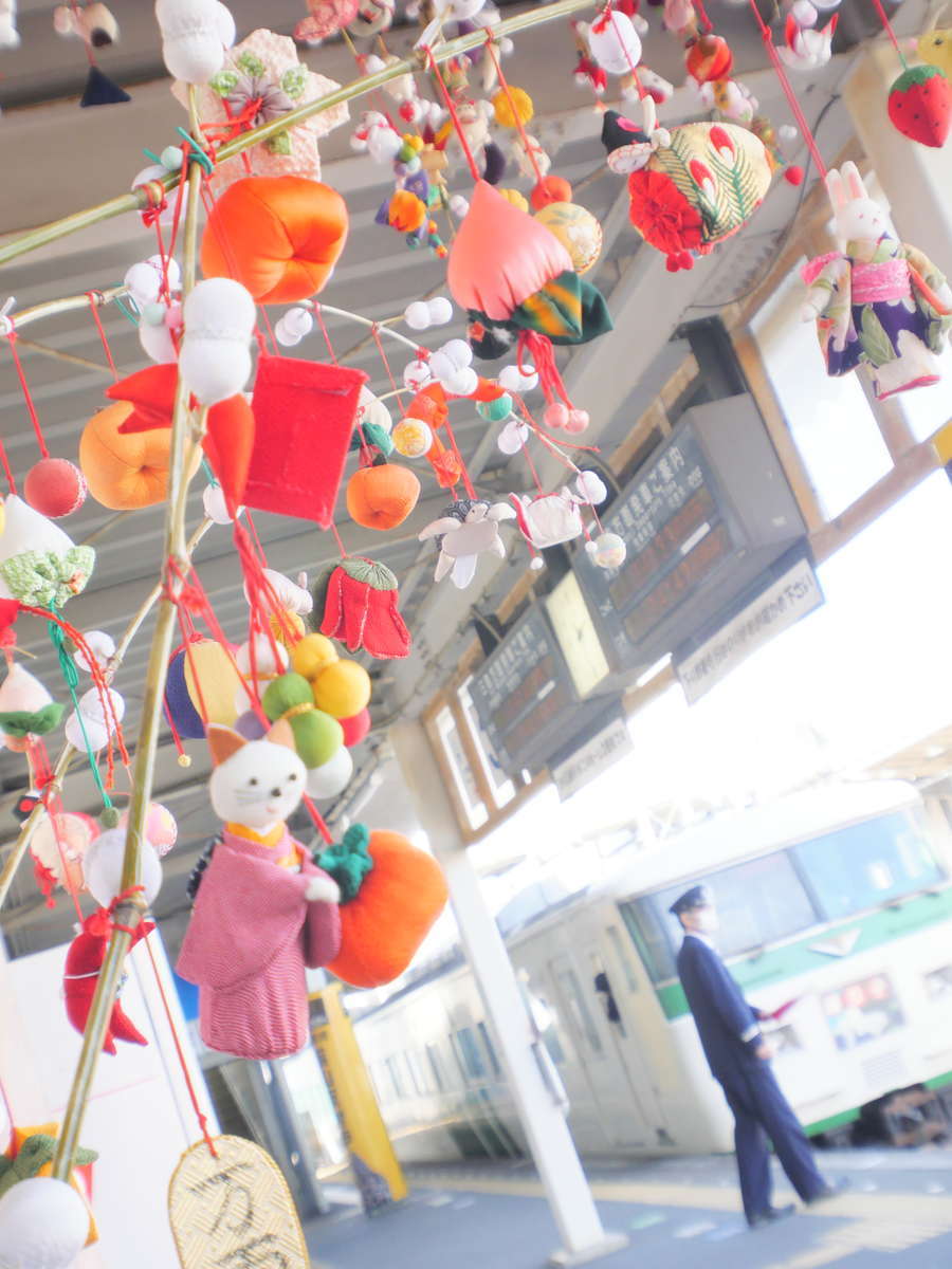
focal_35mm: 60
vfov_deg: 32.2
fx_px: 2200
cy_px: 634
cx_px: 476
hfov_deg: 24.4
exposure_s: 1/80
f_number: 5.6
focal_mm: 30
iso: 250
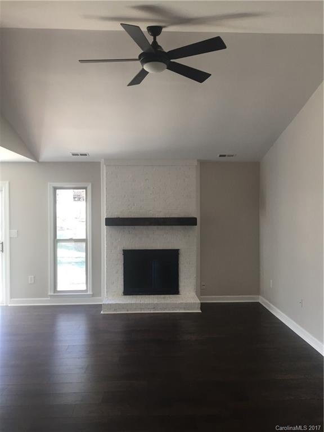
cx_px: 162
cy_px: 216
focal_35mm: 29
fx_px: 362
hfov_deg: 48.2
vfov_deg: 61.7
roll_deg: +0.0
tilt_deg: +0.6
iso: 80
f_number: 2.2
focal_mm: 4.15
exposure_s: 1/30
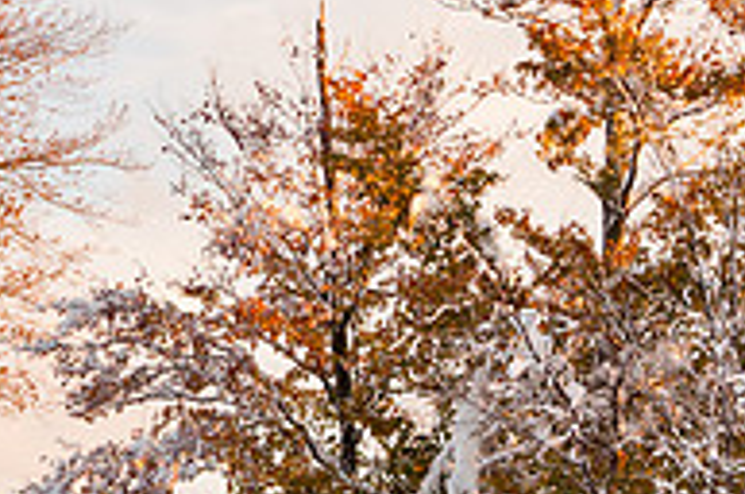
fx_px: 2696
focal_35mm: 130
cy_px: 295
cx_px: -239
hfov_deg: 15.0
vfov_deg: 10.5
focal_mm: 29
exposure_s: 1/125
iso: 200
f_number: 8
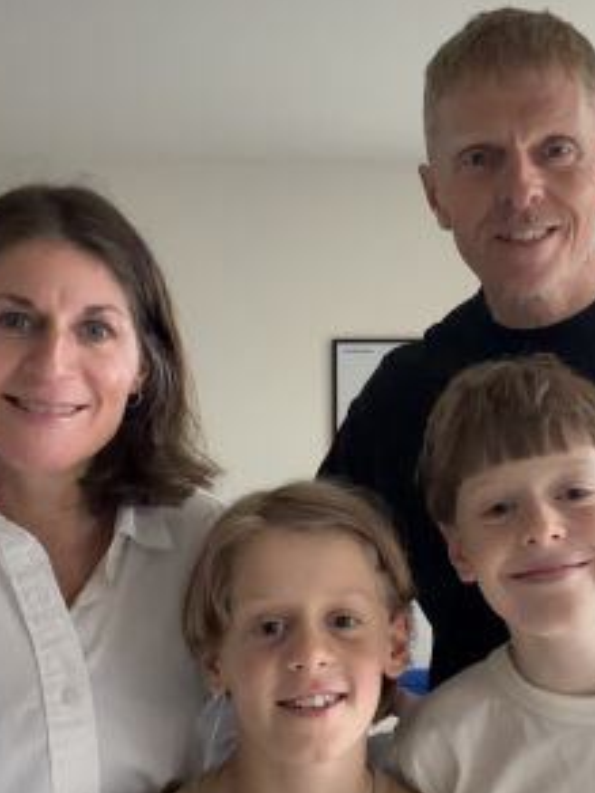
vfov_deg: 47.9
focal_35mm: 39
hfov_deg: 36.4
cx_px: 399
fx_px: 894
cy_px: 402
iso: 500
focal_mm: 2.71
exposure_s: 1/20
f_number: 1.9
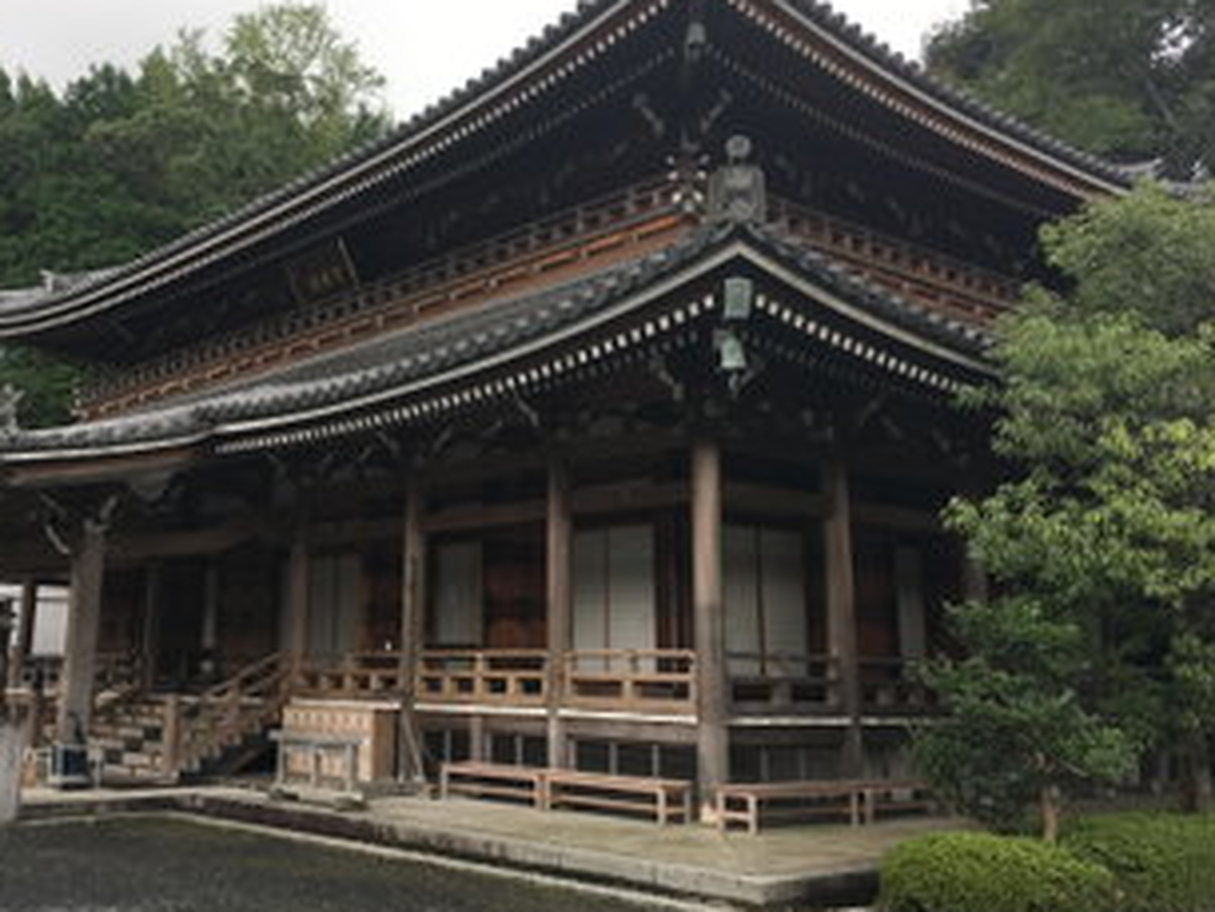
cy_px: 386
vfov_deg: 37.7
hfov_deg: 48.5
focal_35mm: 38
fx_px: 1334
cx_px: 450
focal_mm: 4.15
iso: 25
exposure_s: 1/176
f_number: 2.2
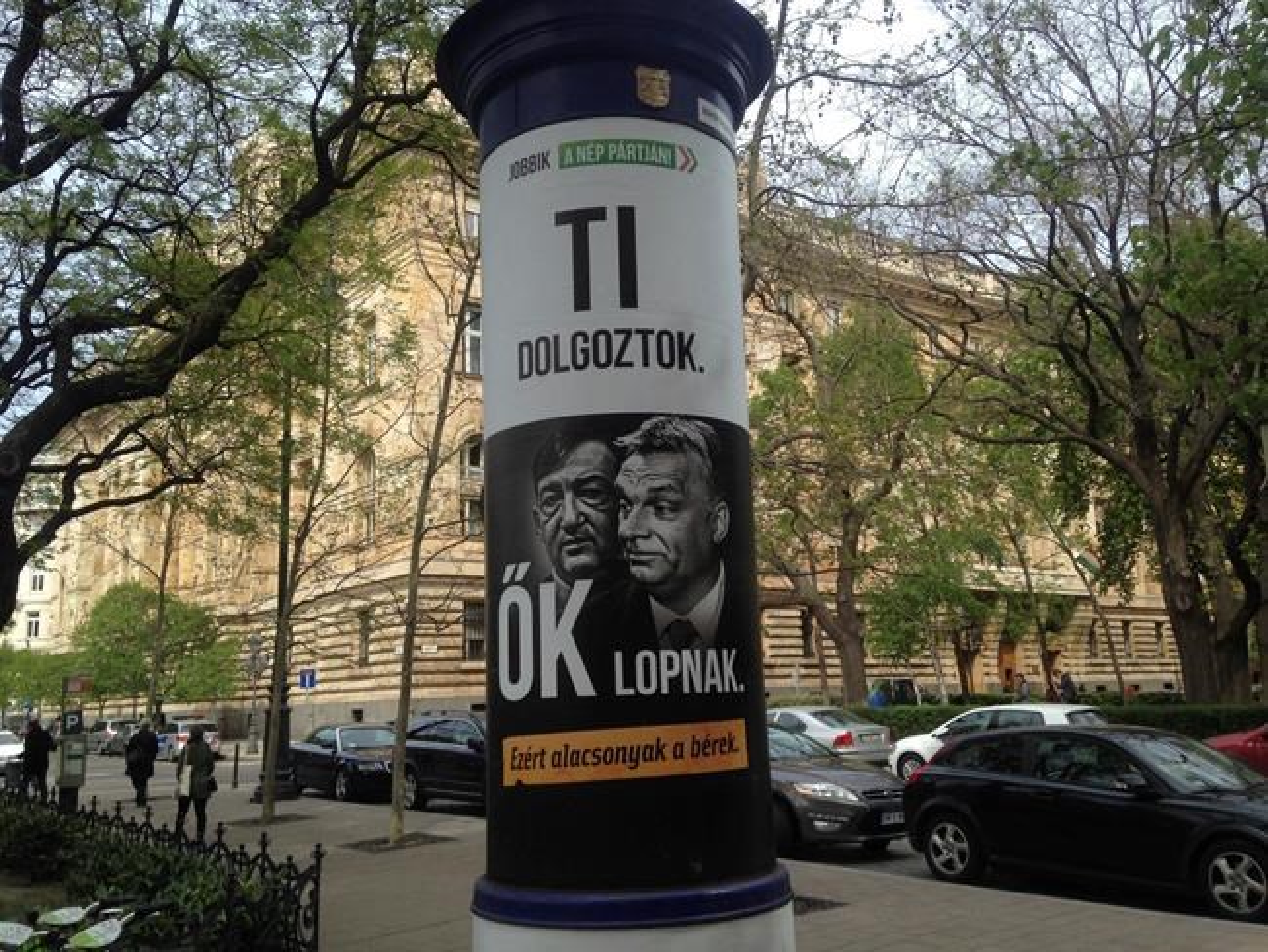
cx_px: 634
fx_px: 1209
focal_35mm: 33
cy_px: 476
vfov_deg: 43.0
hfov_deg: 55.3
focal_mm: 4.12
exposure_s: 1/616
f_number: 2.4
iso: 50
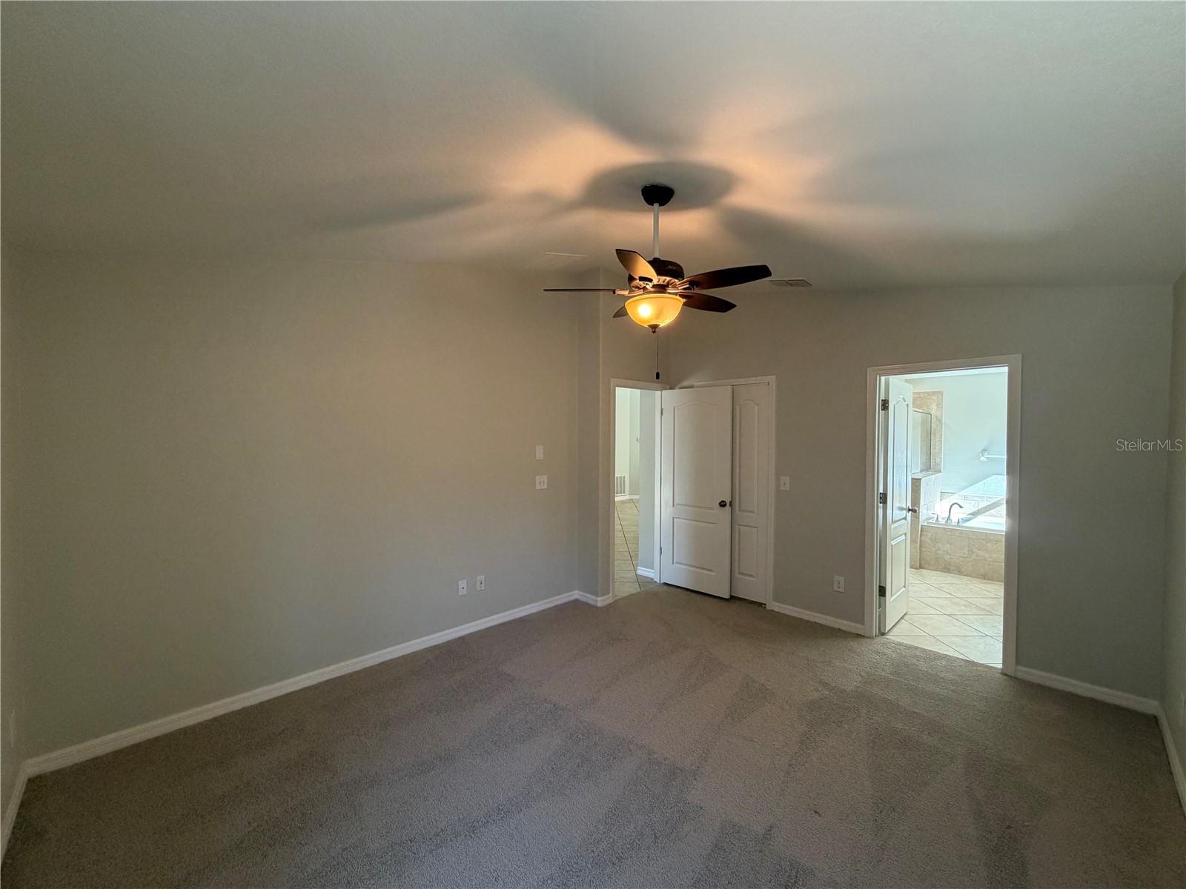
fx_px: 480
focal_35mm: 14
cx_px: 593
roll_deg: -0.1
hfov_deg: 102.1
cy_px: 444
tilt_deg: -0.6
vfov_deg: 85.7
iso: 250
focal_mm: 2.22
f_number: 2.2
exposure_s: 1/60
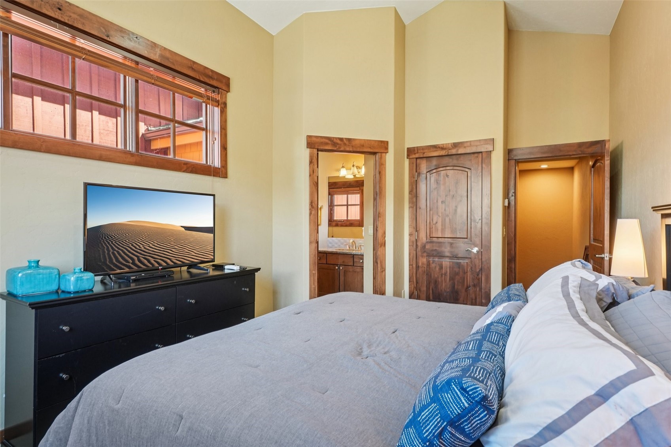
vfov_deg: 67.4
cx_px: 336
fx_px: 335
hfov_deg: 90.0
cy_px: 224
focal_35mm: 18
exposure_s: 1/15
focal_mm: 12
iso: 500
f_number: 8
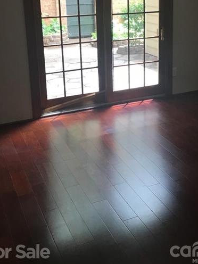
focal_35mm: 48
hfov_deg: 30.0
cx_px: 135
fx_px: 366
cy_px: 67
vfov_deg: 38.6
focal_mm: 3.3
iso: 32
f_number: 2.4
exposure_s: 1/30
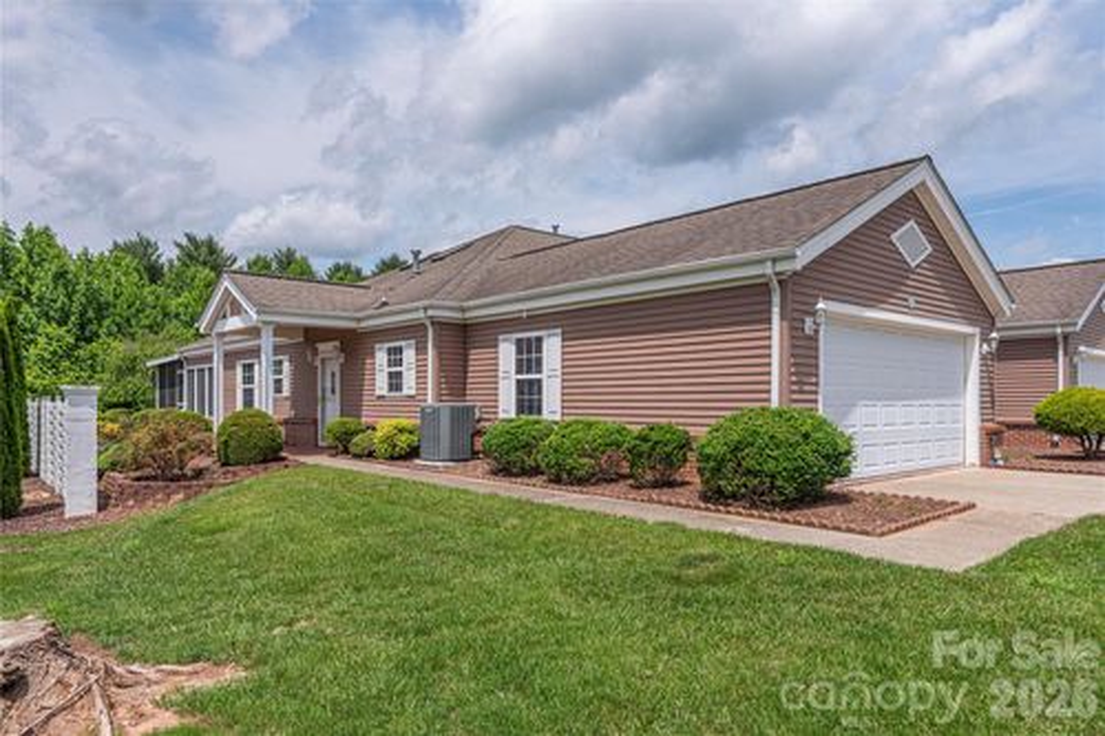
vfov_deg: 53.1
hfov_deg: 73.8
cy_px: 368
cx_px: 552
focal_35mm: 24
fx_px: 736
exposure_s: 1/4000
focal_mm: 24
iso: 320
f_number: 8
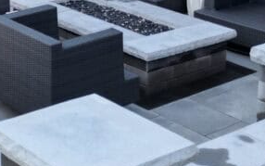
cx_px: 1
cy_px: -70
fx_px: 694
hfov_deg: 20.9
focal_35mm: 96
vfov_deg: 13.0
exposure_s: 1/2000
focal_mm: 6.7
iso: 120
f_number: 1.7
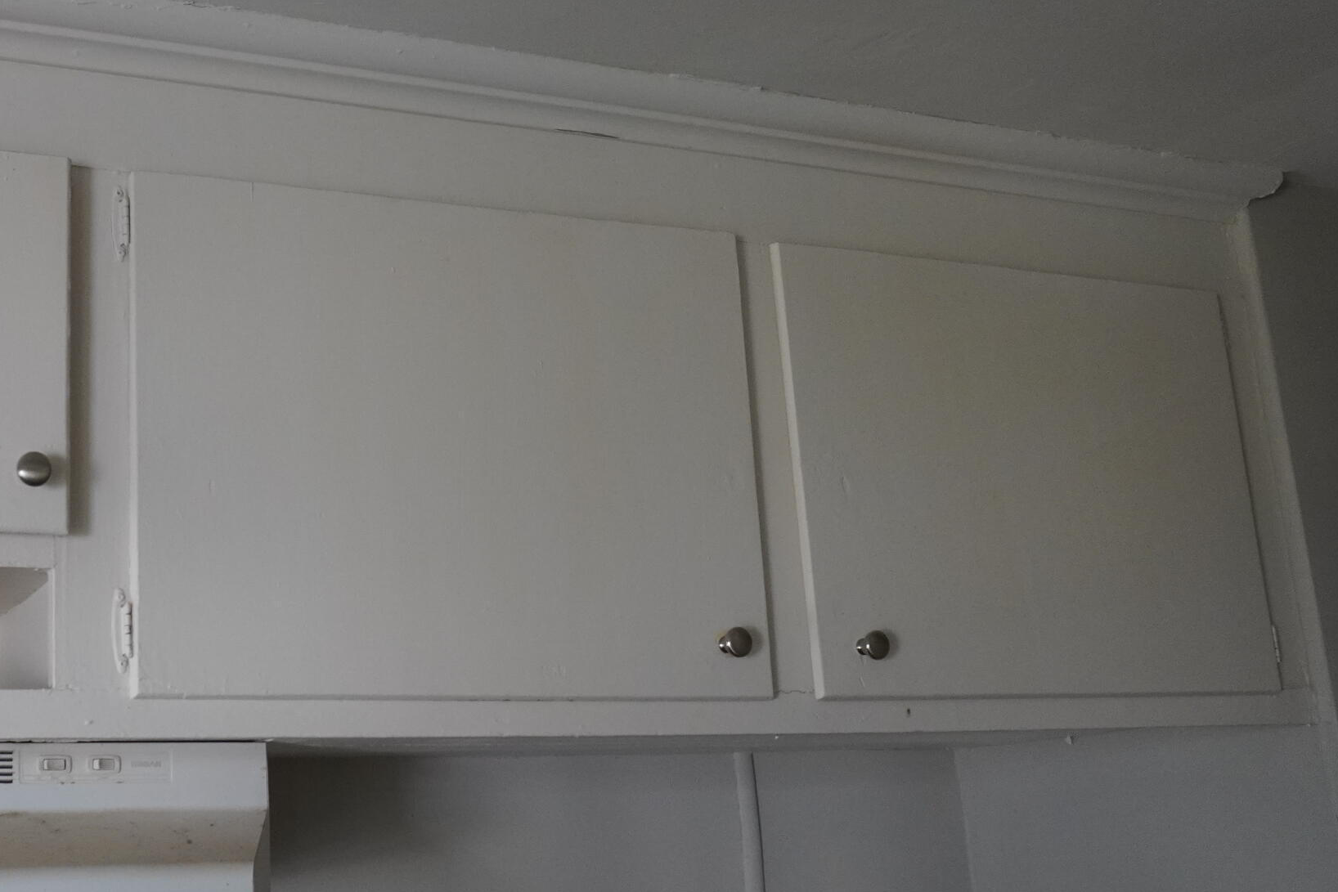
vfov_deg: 30.4
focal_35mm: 44
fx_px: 1635
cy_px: 529
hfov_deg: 42.6
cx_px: 278
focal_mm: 16
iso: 1250
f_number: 4
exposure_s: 1/160
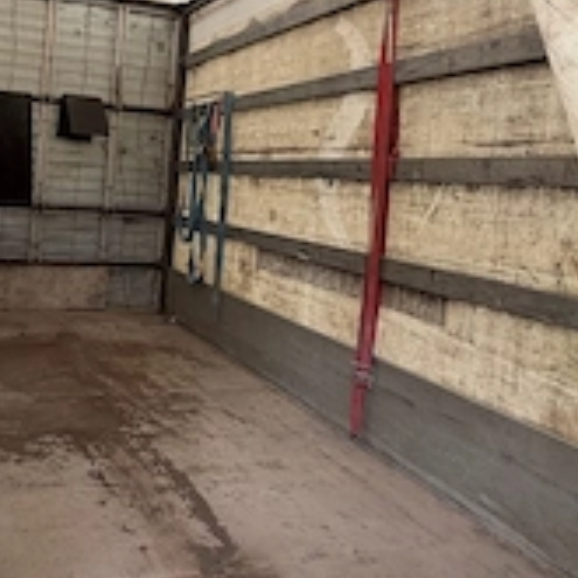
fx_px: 567
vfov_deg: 52.5
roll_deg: -2.6
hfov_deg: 49.2
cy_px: 172
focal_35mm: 30
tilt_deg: -1.8
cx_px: 77
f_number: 2.2
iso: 40
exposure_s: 1/121
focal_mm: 2.22
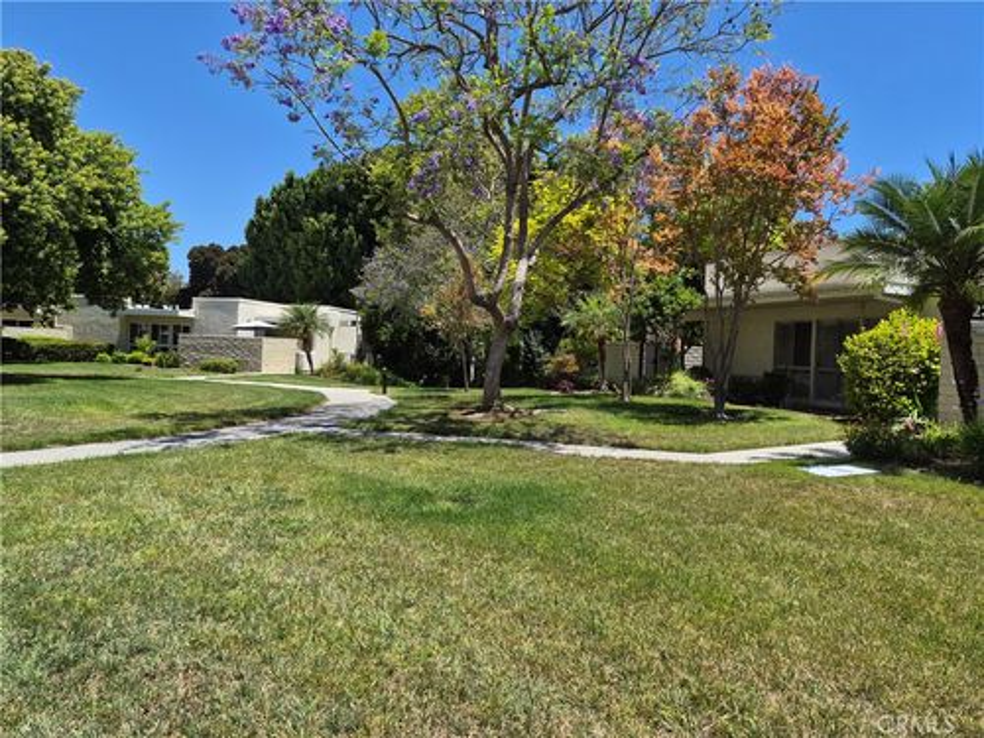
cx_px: 492
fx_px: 654
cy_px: 369
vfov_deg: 58.9
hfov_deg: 73.9
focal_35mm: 23
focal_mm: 5.4
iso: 80
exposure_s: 1/4880
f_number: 1.8
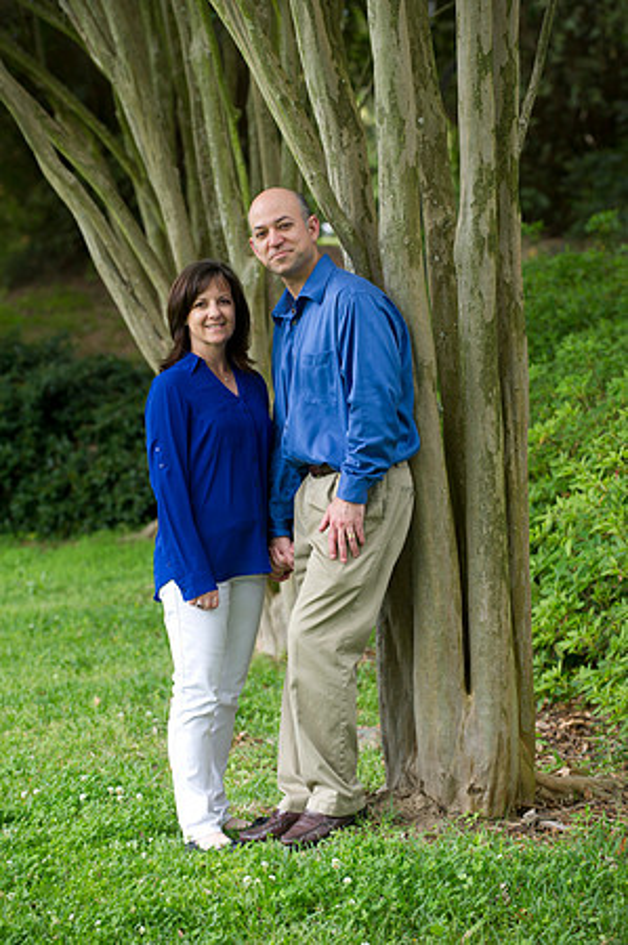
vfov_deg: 16.4
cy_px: 472
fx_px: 3278
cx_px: 314
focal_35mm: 125
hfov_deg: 10.9
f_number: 4
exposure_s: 1/100
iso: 320
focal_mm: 125
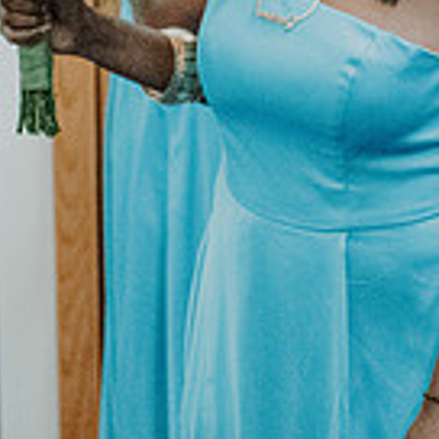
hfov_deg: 10.6
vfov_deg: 10.6
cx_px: 588
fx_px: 2310
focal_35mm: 161
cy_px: -174
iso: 9000
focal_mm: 35
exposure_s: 1/1250
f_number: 1.8
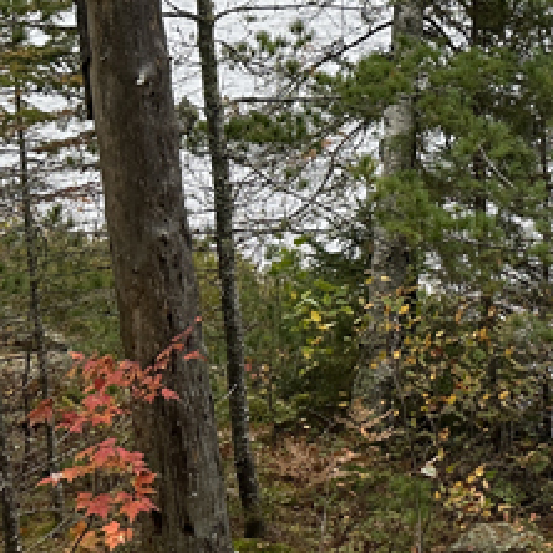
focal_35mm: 86
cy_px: 93
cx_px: 981
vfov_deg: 19.9
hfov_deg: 16.9
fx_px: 1554
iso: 80
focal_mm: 6.86
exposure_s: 1/630
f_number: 1.78
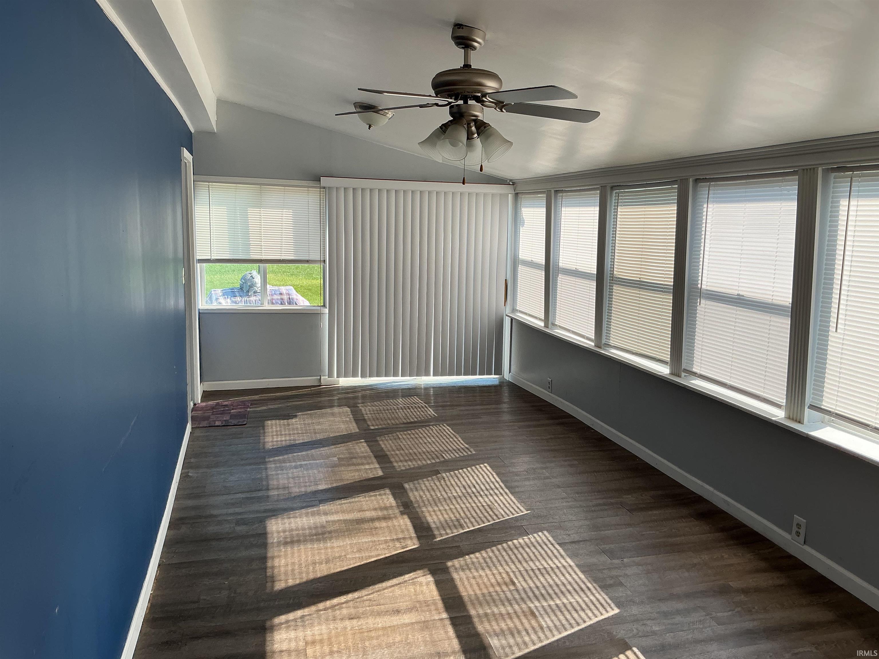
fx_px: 736
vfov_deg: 48.2
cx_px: 440
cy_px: 330
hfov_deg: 61.7
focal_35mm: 29
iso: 25
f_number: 1.8
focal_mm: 3
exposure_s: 1/419
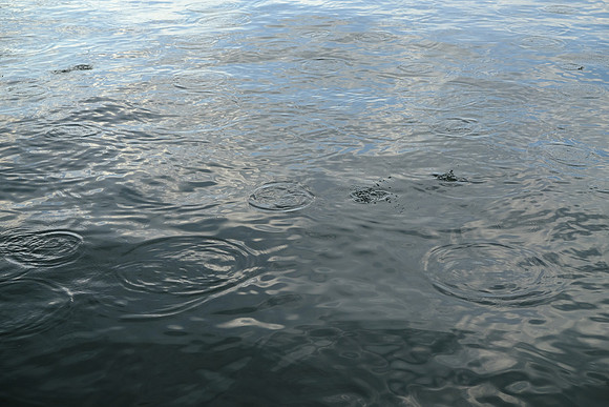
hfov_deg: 35.6
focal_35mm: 56
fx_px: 948
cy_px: 204
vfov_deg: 24.2
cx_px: 304
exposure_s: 1/850
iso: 400
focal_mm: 37.4
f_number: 4.5
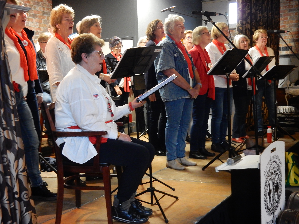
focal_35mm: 51
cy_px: 112
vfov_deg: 28.6
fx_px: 441
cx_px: 150
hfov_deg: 37.5
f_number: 4.5
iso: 800
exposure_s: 1/8
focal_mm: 9
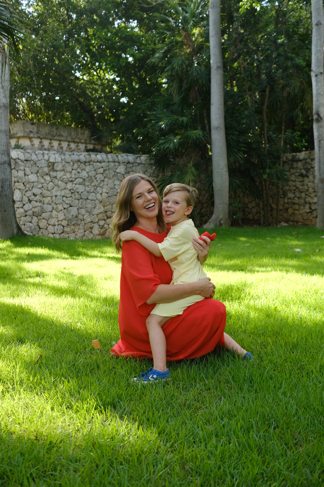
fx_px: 553
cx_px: 162
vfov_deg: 47.4
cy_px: 244
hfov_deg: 32.6
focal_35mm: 41
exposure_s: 1/250
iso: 320
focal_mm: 27
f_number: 3.6
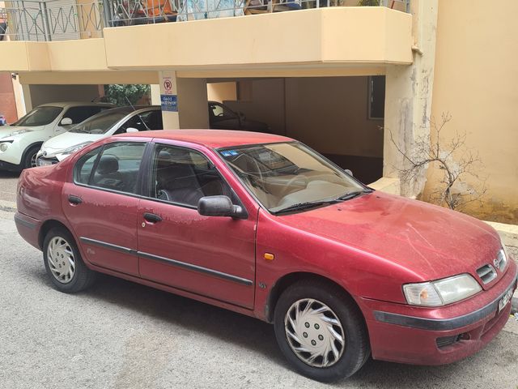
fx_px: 389
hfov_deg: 67.3
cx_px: 259
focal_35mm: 26
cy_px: 194
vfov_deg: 53.1
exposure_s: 1/134
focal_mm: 5.4
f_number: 1.8
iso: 50
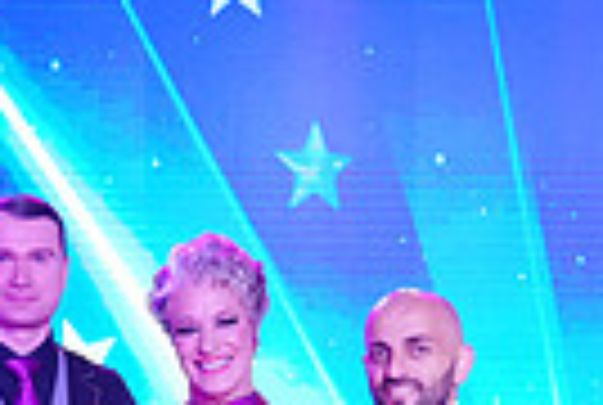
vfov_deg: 9.6
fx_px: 2317
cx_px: 198
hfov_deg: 14.8
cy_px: 664
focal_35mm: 138
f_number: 4
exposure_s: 1/500
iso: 3200
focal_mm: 32
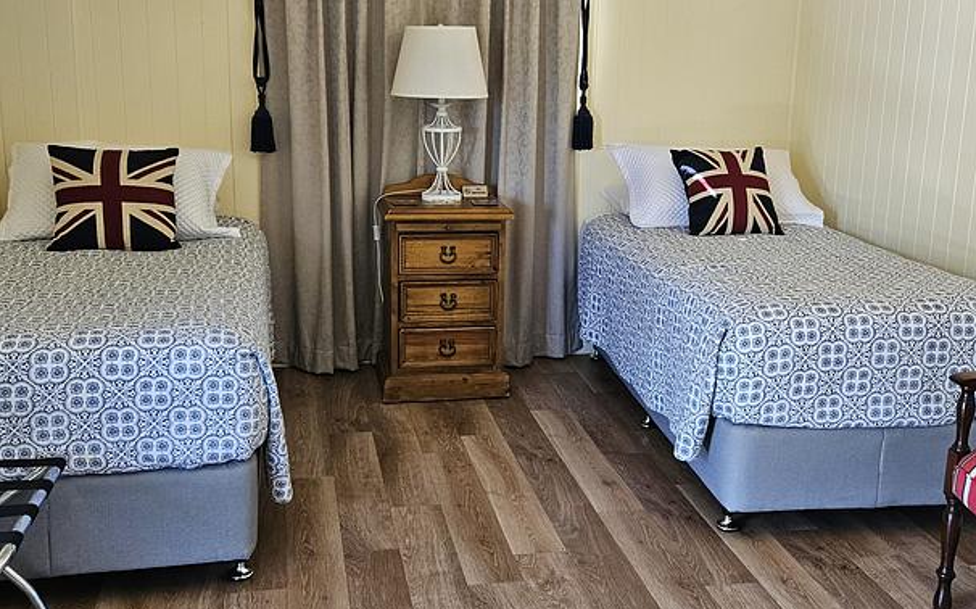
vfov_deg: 49.1
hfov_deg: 72.6
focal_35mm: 25
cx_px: 498
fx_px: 665
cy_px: 271
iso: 200
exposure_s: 1/100
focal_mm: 5.4
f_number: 1.8
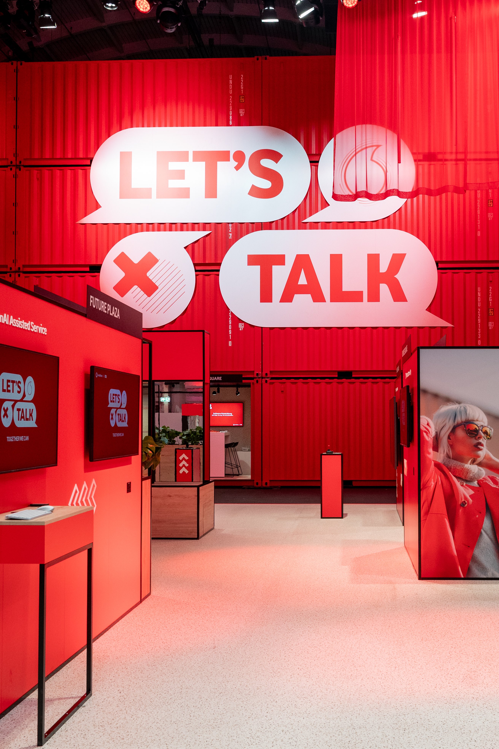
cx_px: 250
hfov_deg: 36.9
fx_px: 748
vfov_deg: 53.1
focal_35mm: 36
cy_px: 374
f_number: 5.6
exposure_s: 1/125
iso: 1600
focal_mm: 24
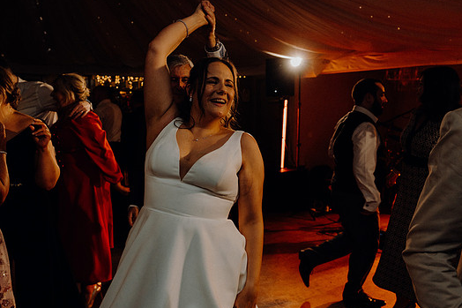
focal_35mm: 31
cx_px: 213
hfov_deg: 60.2
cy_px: 151
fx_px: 398
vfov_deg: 42.3
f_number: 3.5
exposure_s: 1/160
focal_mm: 28
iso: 2500
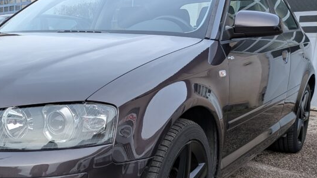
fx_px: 420
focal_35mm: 50
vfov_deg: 23.2
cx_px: 69
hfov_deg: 39.9
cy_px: 166
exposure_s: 1/132
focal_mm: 4.53
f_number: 1.7
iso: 25
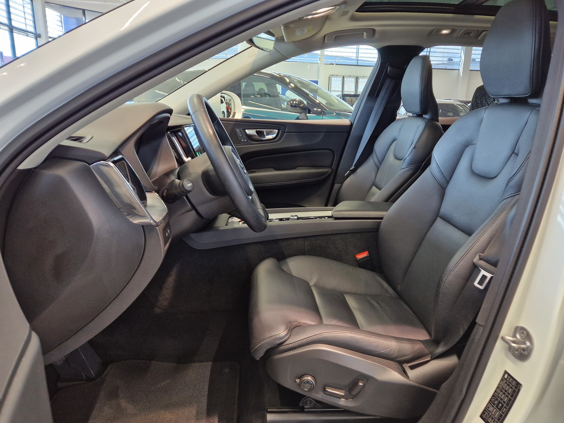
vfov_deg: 53.1
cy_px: 216
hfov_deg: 67.2
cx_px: 309
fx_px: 424
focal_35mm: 26
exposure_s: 1/100
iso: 160
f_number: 1.8
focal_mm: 5.4
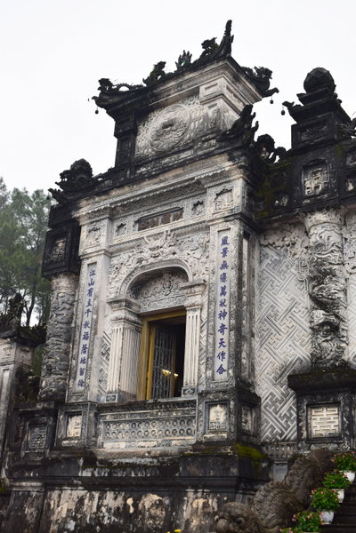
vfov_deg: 45.0
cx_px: 178
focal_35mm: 44
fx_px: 645
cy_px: 266
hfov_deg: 30.8
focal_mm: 29
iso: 400
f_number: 8
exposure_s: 1/80
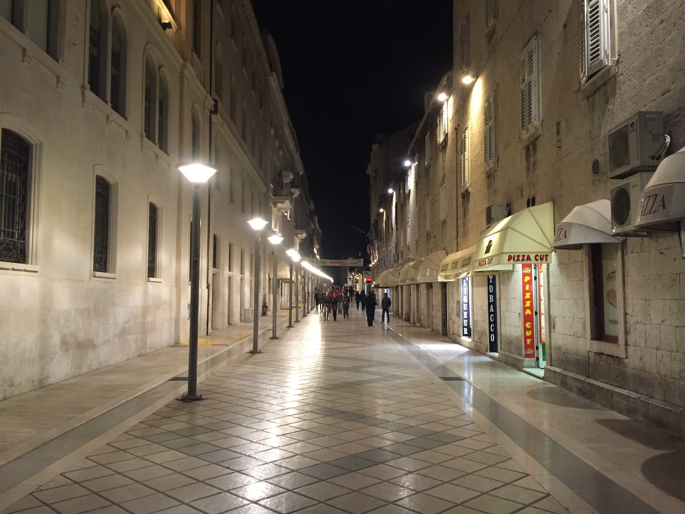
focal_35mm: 29
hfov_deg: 61.7
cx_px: 342
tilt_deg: +5.2
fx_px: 574
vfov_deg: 48.2
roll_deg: -0.4
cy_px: 257
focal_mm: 4.15
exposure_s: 1/25
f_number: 2.2
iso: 250
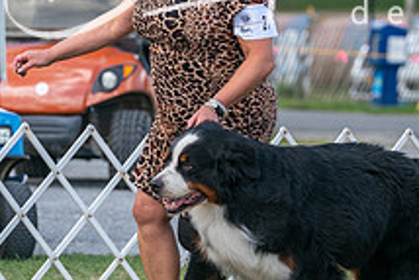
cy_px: 73
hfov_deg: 4.8
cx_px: 288
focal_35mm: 428
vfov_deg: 3.2
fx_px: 4985
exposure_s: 1/2000
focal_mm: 158
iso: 800
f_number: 4.5
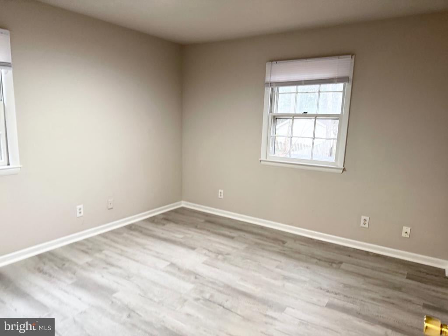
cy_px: 168
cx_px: 224
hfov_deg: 71.6
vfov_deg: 56.8
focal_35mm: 24
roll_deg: +0.3
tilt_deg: -5.7
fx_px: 311
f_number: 1.78
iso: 250
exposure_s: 1/60
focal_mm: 6.76
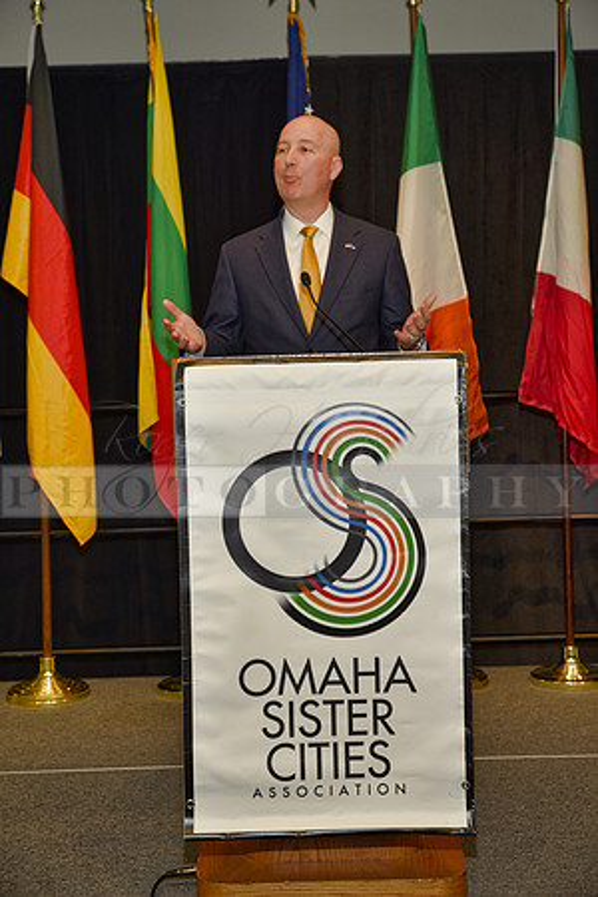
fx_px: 1370
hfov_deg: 24.6
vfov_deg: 36.2
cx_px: 299
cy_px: 448
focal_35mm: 55
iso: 200
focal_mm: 55
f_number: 5
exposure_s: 1/60
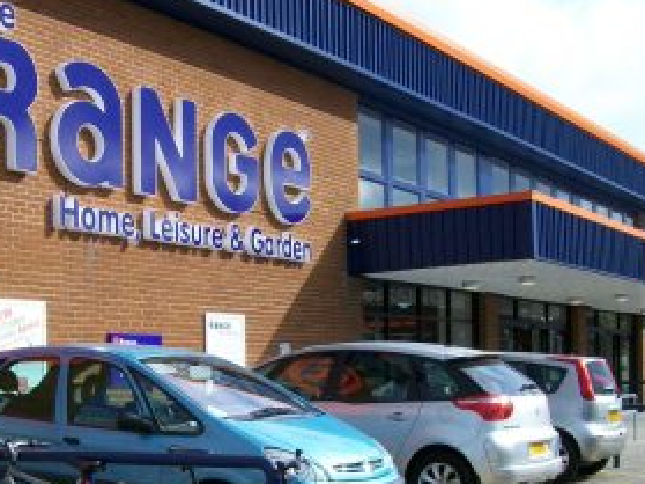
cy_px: 398
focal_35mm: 66
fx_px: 1229
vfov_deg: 21.9
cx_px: 227
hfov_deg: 29.2
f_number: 4.8
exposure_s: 1/320
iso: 64
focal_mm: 6
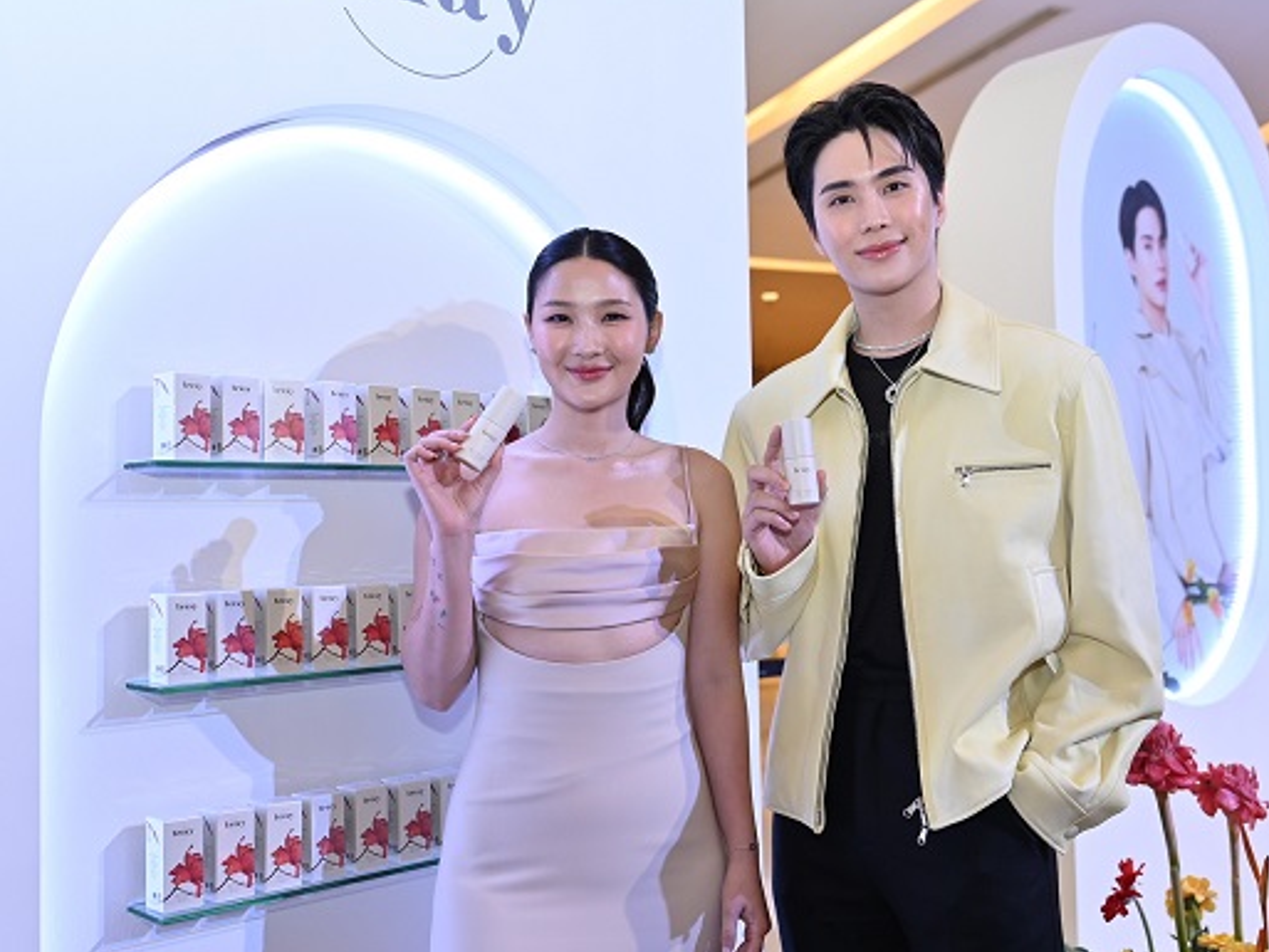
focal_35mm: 38
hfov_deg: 48.8
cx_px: 740
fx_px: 1393
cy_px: 462
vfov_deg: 37.7
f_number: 2.8
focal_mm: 29
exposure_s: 1/125
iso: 320
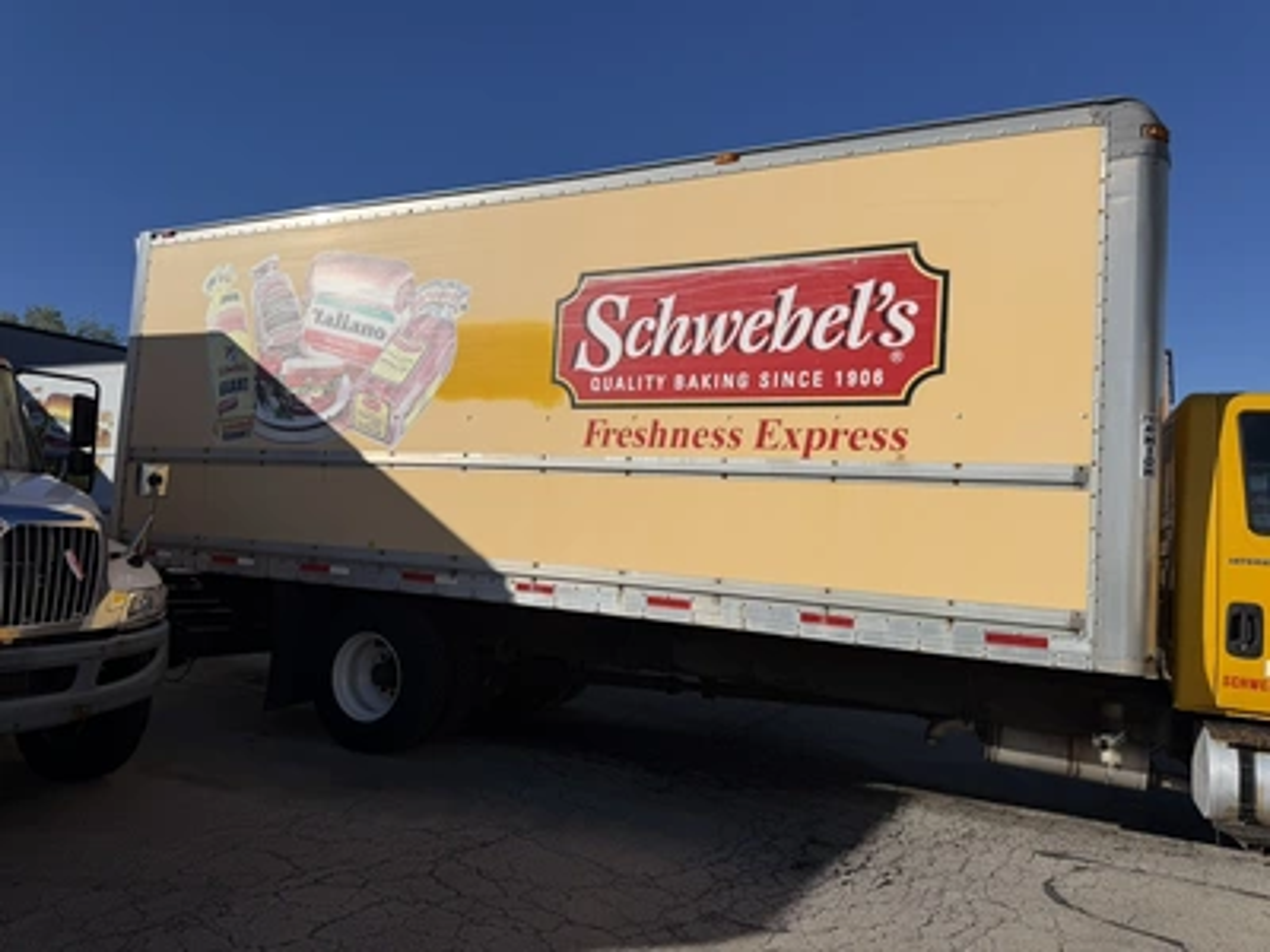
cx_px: 635
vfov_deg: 56.8
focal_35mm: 24
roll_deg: +0.9
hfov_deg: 71.6
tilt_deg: +6.4
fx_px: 881
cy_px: 476
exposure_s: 1/10309
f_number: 1.78
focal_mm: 6.76
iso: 80
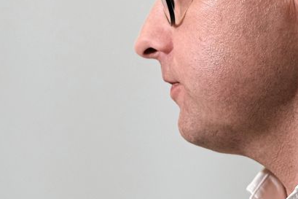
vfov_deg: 5.1
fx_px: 2244
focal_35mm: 271
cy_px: -5
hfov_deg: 7.6
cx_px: 171
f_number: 4
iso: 1600
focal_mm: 86
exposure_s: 1/125
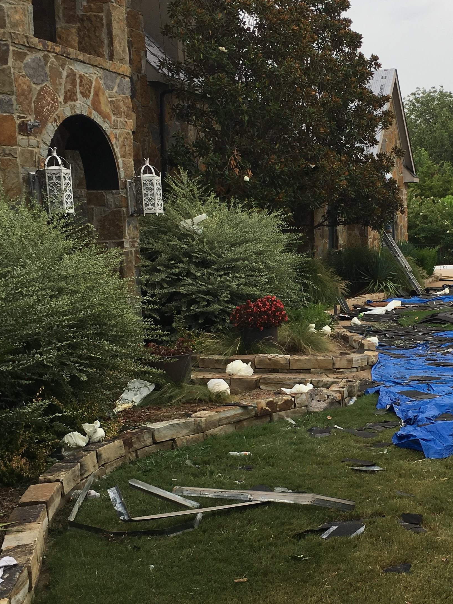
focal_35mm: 54
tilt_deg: -9.3
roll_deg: +0.4
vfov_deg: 35.5
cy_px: 350
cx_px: 344
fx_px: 942
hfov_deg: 26.7
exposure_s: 1/416
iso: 25
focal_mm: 4.15
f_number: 2.2
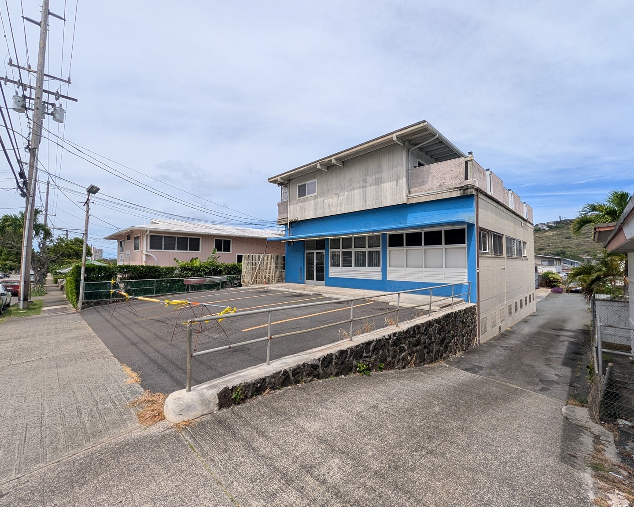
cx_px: 326
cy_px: 249
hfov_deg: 104.8
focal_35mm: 13
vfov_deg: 92.2
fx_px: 244
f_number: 1.7
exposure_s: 1/3077
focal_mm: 2.02
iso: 53
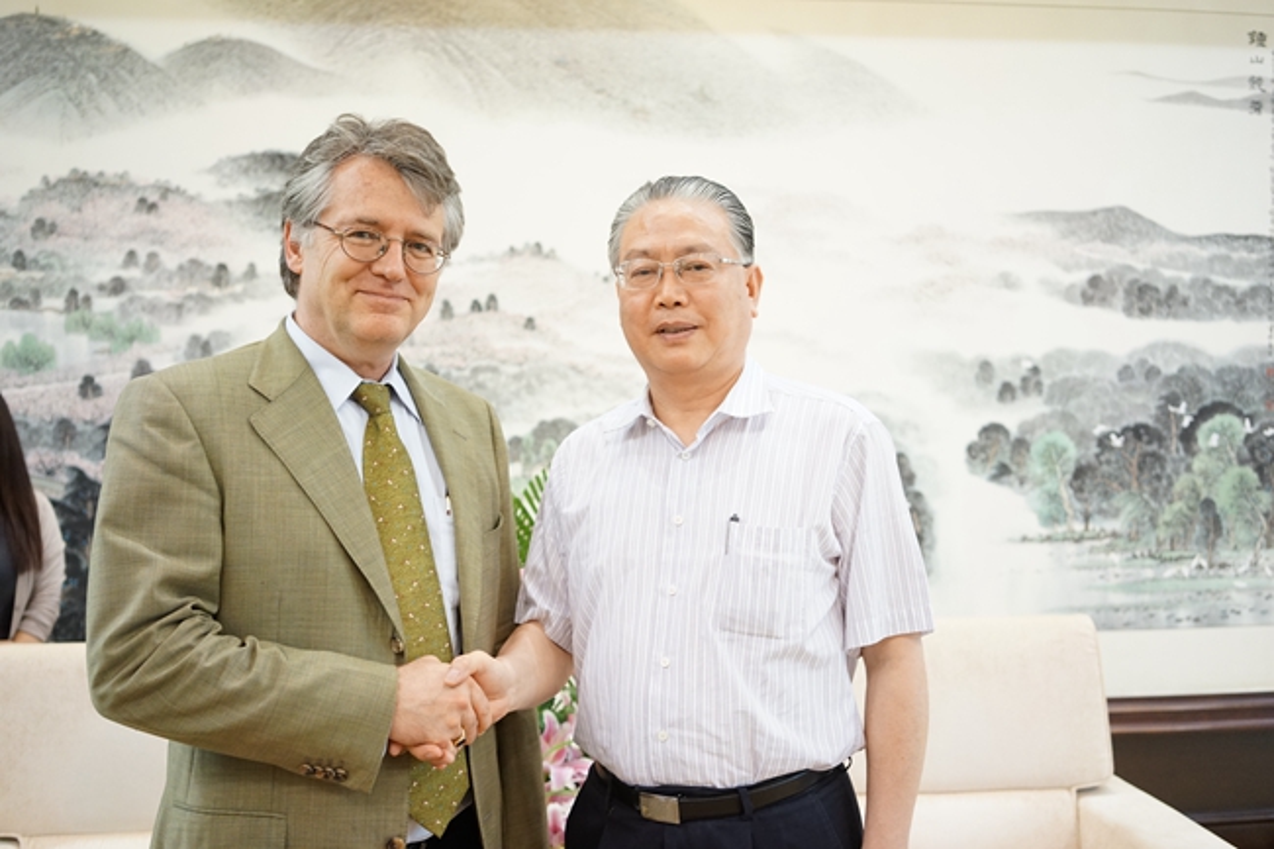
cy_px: 424
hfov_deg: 54.4
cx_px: 637
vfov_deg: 37.8
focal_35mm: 35
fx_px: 1238
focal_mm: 35
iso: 1600
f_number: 2.8
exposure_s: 1/80
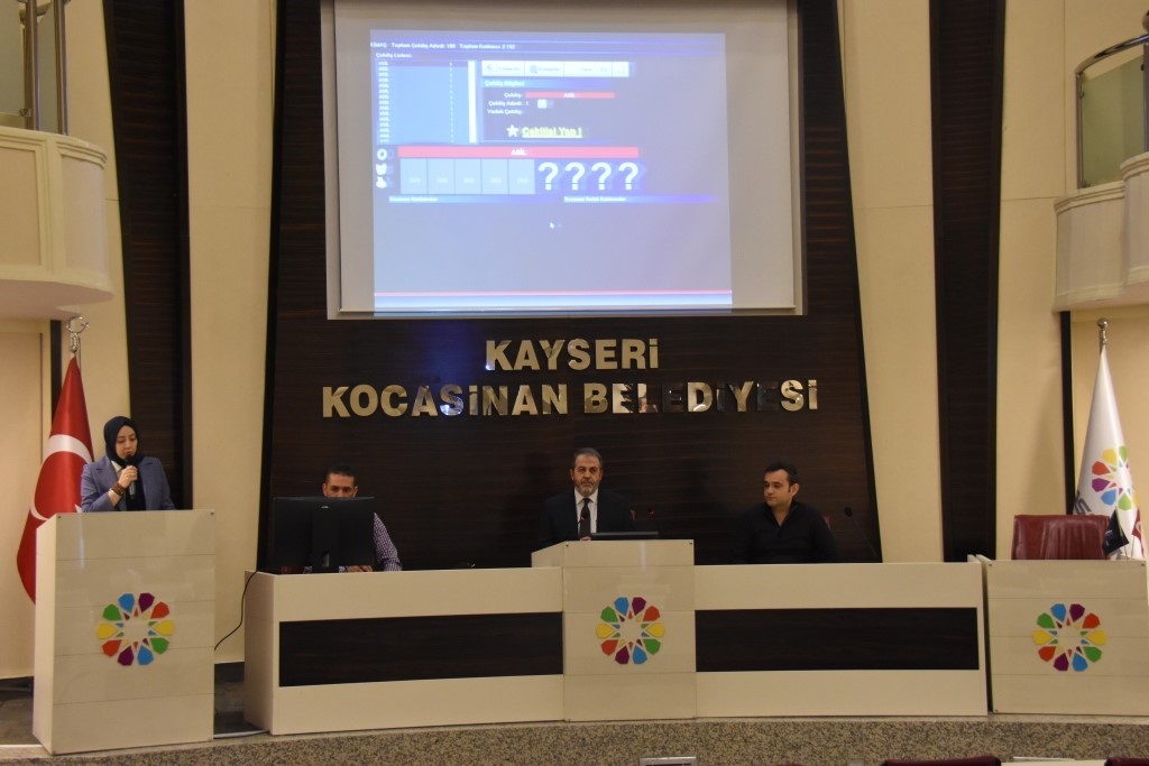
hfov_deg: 33.4
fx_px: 1915
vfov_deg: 22.6
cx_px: 574
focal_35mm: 60
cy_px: 383
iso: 2500
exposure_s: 1/60
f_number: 5
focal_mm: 40
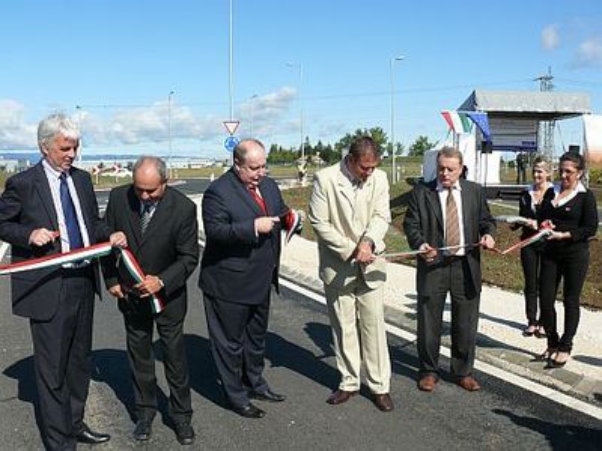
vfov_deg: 40.7
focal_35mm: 35
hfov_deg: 52.6
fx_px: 609
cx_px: 301
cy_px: 226
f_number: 6.3
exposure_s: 1/500
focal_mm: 7.4
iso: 100
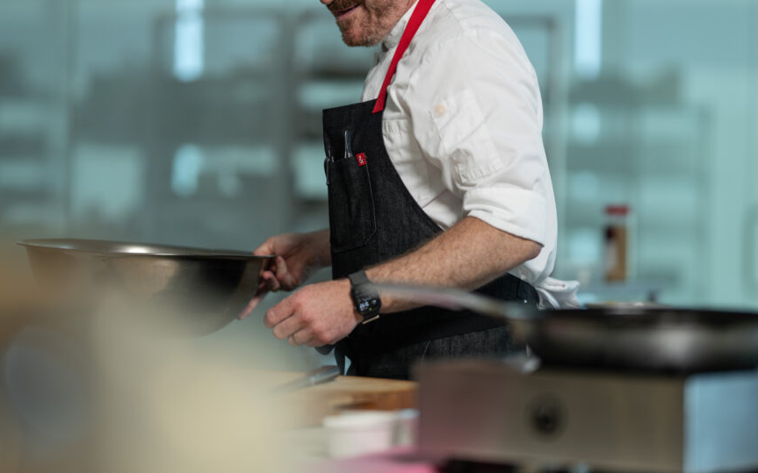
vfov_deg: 10.3
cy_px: 176
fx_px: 2623
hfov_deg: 16.4
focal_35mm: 127
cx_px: 384
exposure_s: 1/500
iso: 320
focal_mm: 105
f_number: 1.4
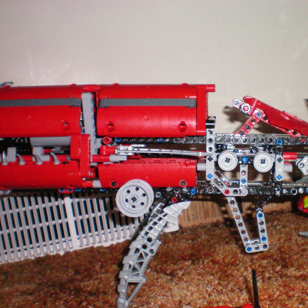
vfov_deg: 31.0
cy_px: 189
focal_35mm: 55
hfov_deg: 30.6
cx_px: 232
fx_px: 554
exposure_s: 1/60
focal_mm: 6.3
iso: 400
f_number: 4.6
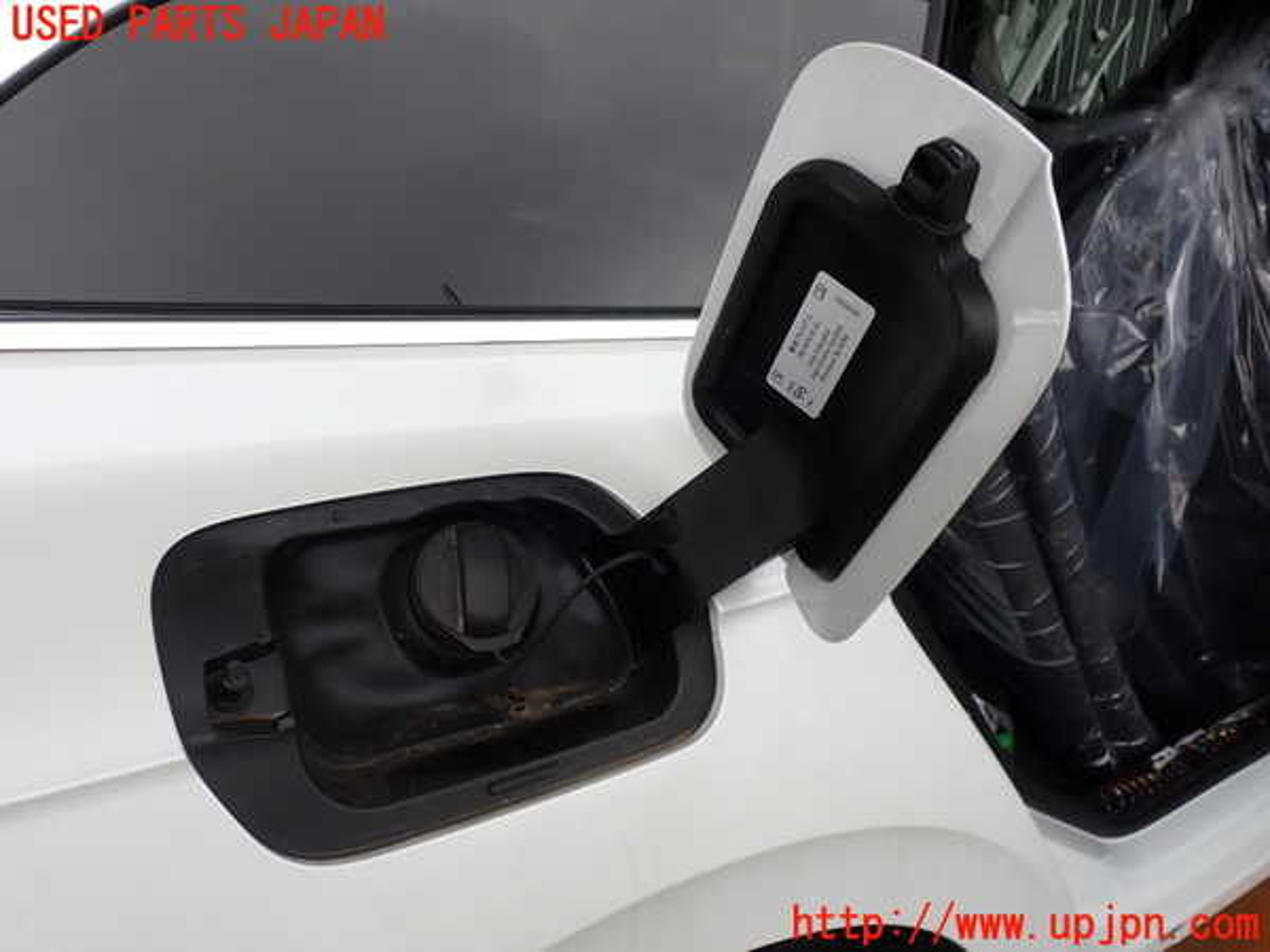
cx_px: 635
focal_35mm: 30
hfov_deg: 60.0
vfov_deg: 46.8
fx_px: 1101
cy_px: 476
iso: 100
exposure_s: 1/320
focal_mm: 5.4
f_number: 3.2
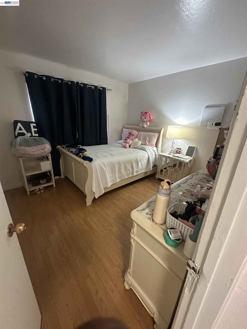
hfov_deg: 85.7
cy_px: 164
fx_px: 133
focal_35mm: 14
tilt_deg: -18.3
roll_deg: -3.5
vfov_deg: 102.1
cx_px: 124
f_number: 2.2
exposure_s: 1/60
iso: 800
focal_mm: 2.22
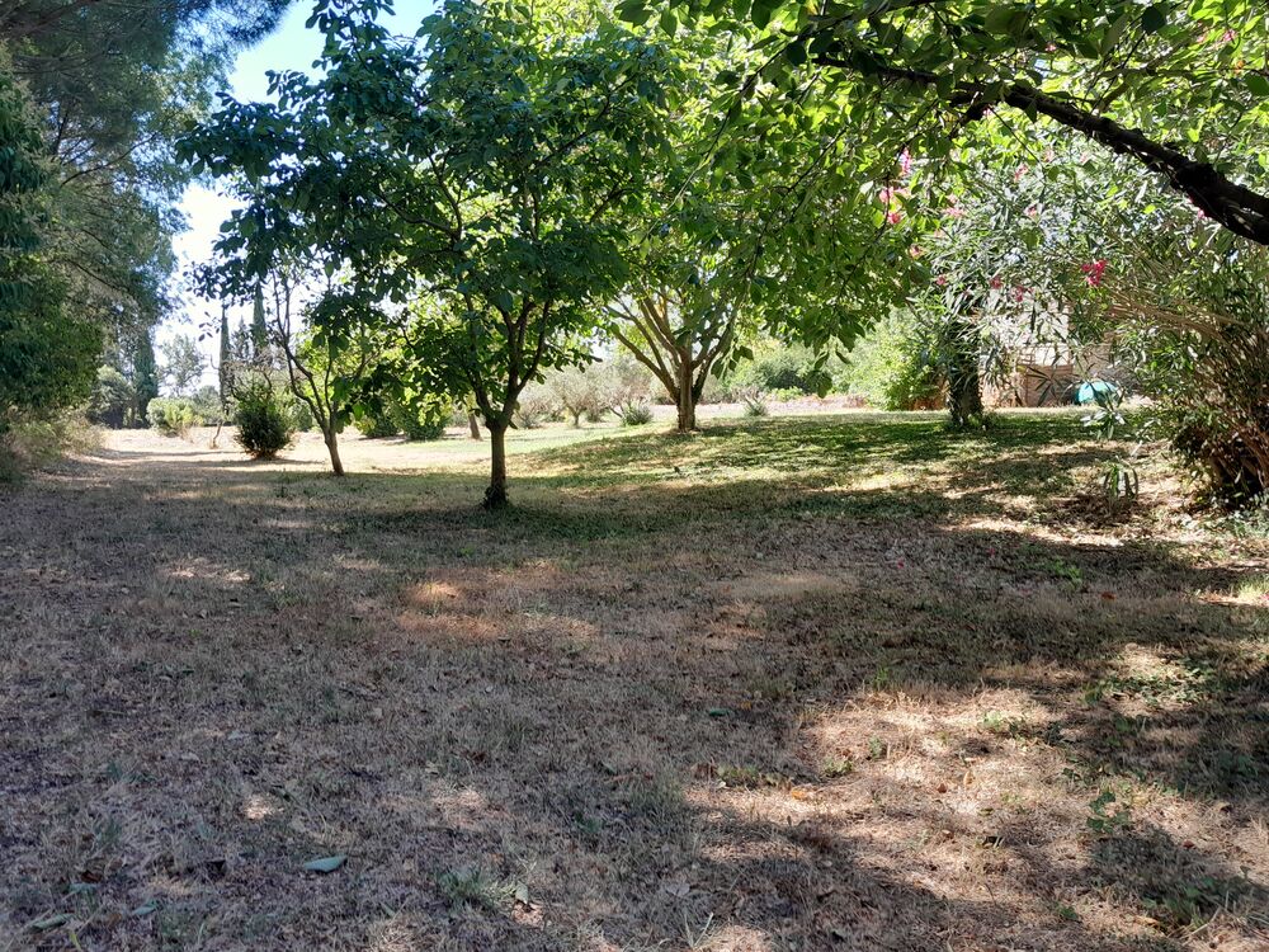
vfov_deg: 51.4
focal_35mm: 27
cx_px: 634
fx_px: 990
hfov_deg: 65.3
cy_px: 476
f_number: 1.8
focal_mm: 4
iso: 40
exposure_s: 1/60
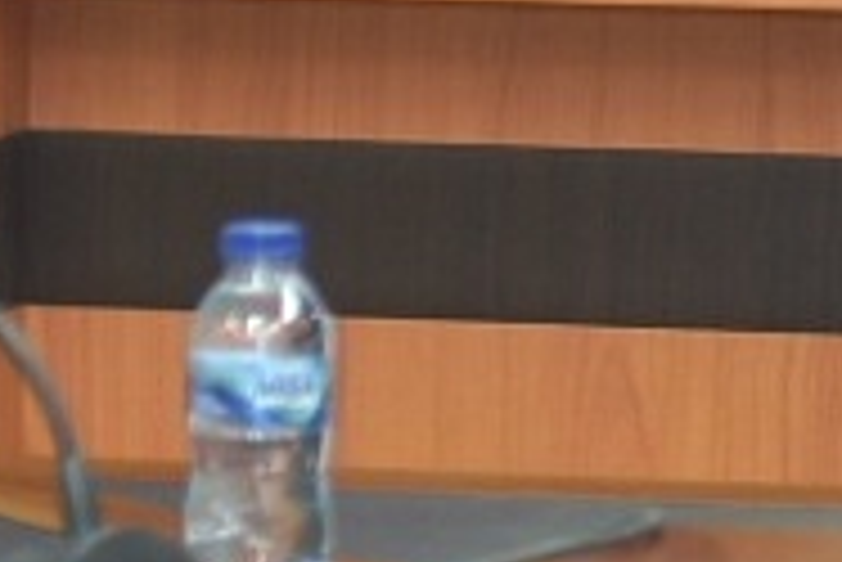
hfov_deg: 5.7
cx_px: 1752
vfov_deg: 3.8
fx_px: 8239
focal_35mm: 352
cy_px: -964
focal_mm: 50
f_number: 2.8
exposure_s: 1/125
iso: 320
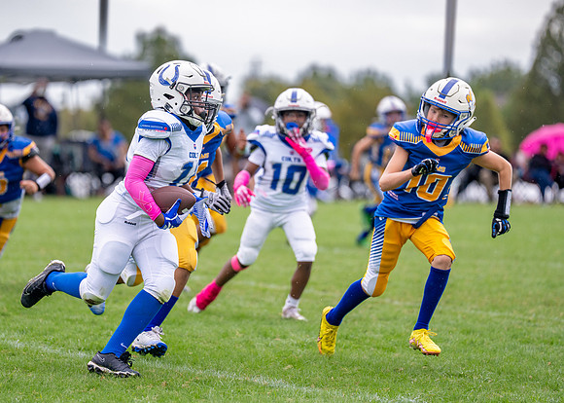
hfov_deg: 7.9
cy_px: 175
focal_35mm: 255
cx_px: 212
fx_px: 4080
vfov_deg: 5.6
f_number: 2.8
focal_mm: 200
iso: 250
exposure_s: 1/2000
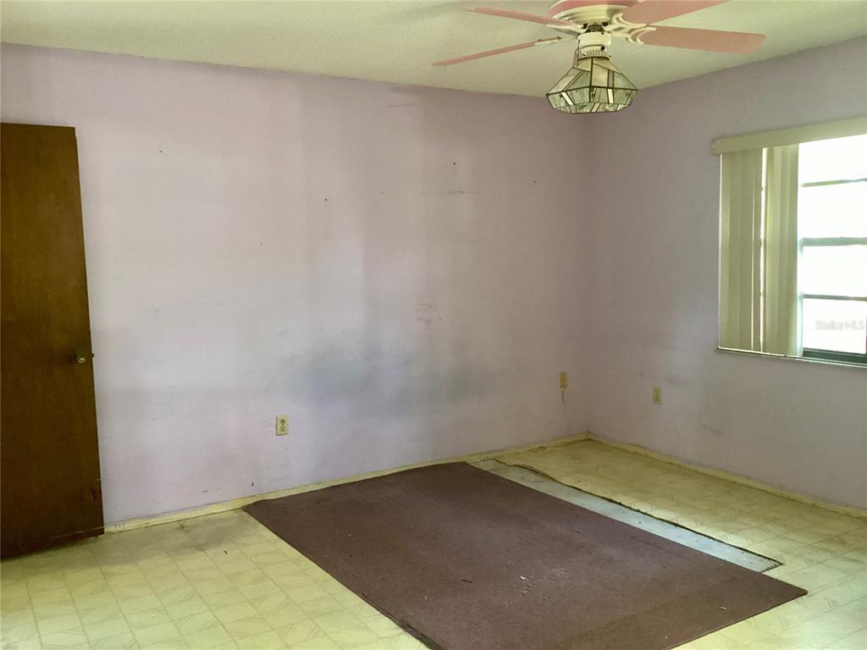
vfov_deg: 45.4
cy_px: 325
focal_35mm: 31
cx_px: 434
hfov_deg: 58.4
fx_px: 776
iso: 500
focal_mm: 3.3
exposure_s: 1/30
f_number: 2.4
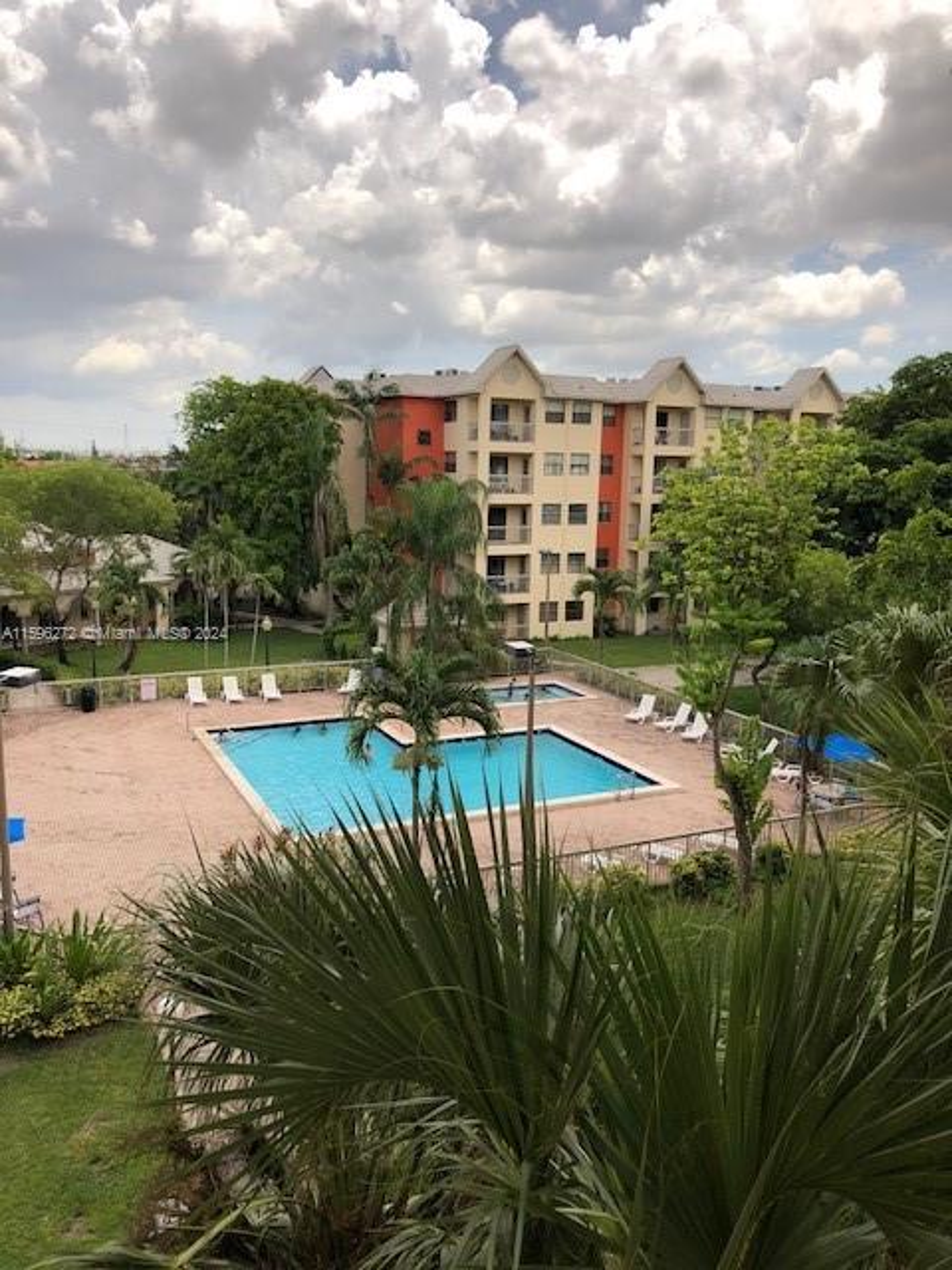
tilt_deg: -8.6
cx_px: 476
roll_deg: -0.8
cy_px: 635
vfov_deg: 63.4
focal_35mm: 28
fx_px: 1027
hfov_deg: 49.7
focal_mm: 4
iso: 20
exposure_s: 1/2183
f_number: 1.8
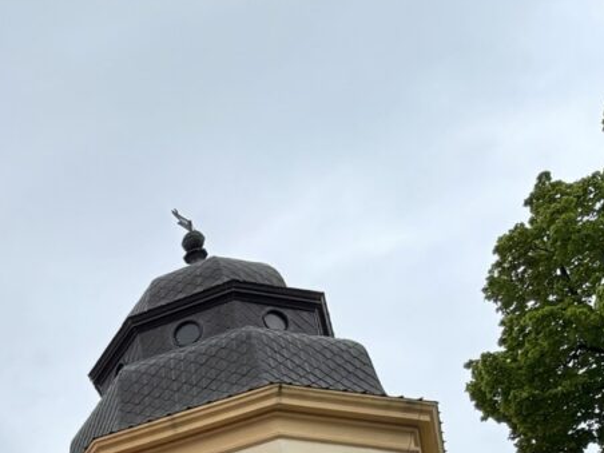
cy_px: 786
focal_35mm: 92
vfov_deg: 14.4
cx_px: -374
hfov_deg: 18.2
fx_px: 1605
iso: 50
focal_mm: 5.96
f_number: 1.6
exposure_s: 1/1499
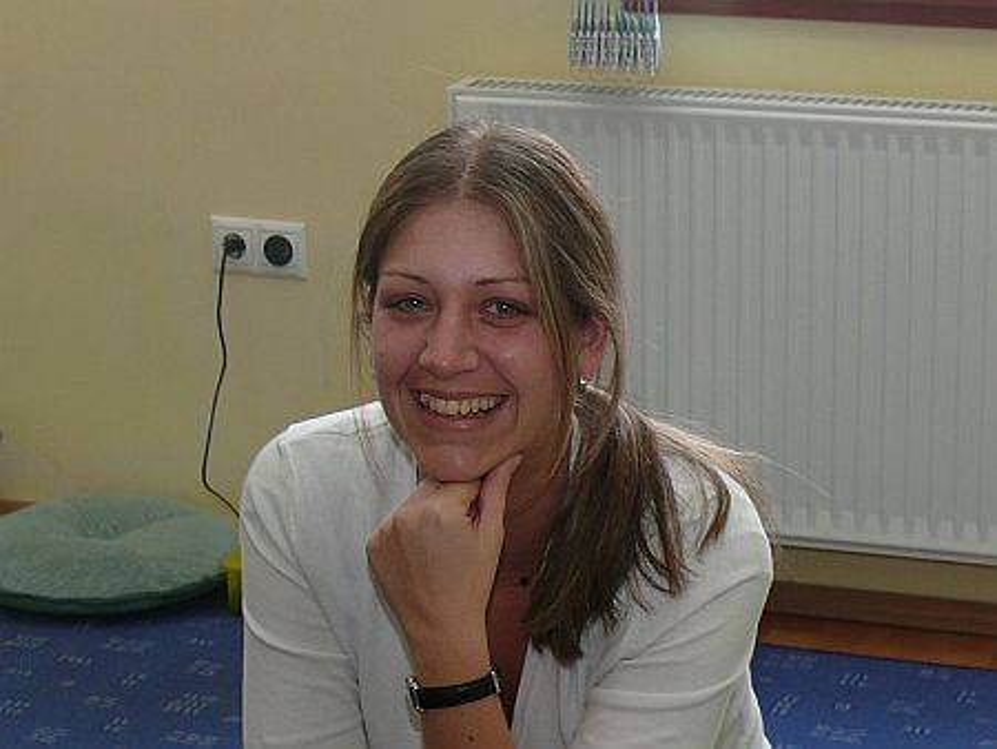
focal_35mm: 116
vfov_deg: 12.8
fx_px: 3343
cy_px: 374
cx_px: 498
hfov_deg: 17.0
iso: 100
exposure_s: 1/30
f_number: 4
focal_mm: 14.3
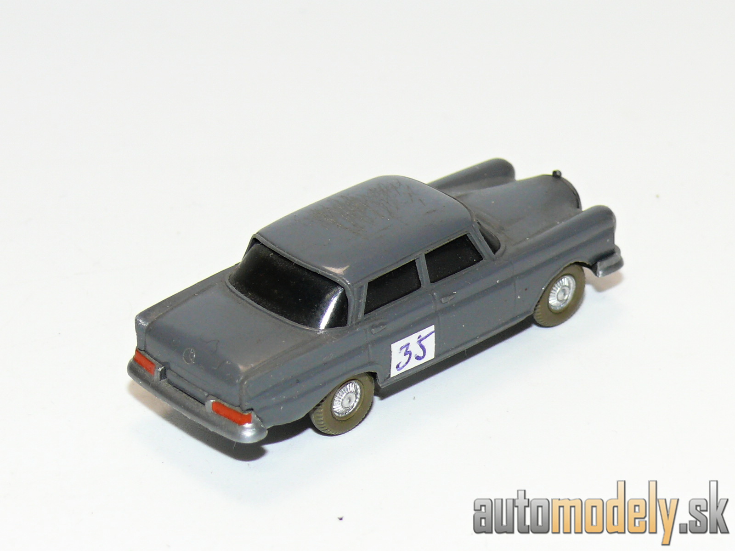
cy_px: 276
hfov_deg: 15.6
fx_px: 2675
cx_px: 368
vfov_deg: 11.8
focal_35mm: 126
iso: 100
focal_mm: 15
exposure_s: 1/30
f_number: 4
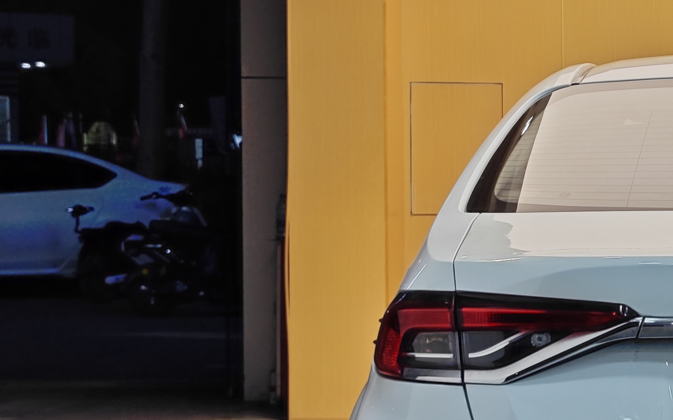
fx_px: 2329
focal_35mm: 127
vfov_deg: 10.3
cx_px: 824
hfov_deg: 15.8
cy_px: 282
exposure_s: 1/100
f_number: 1.9
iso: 64
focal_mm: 8.7
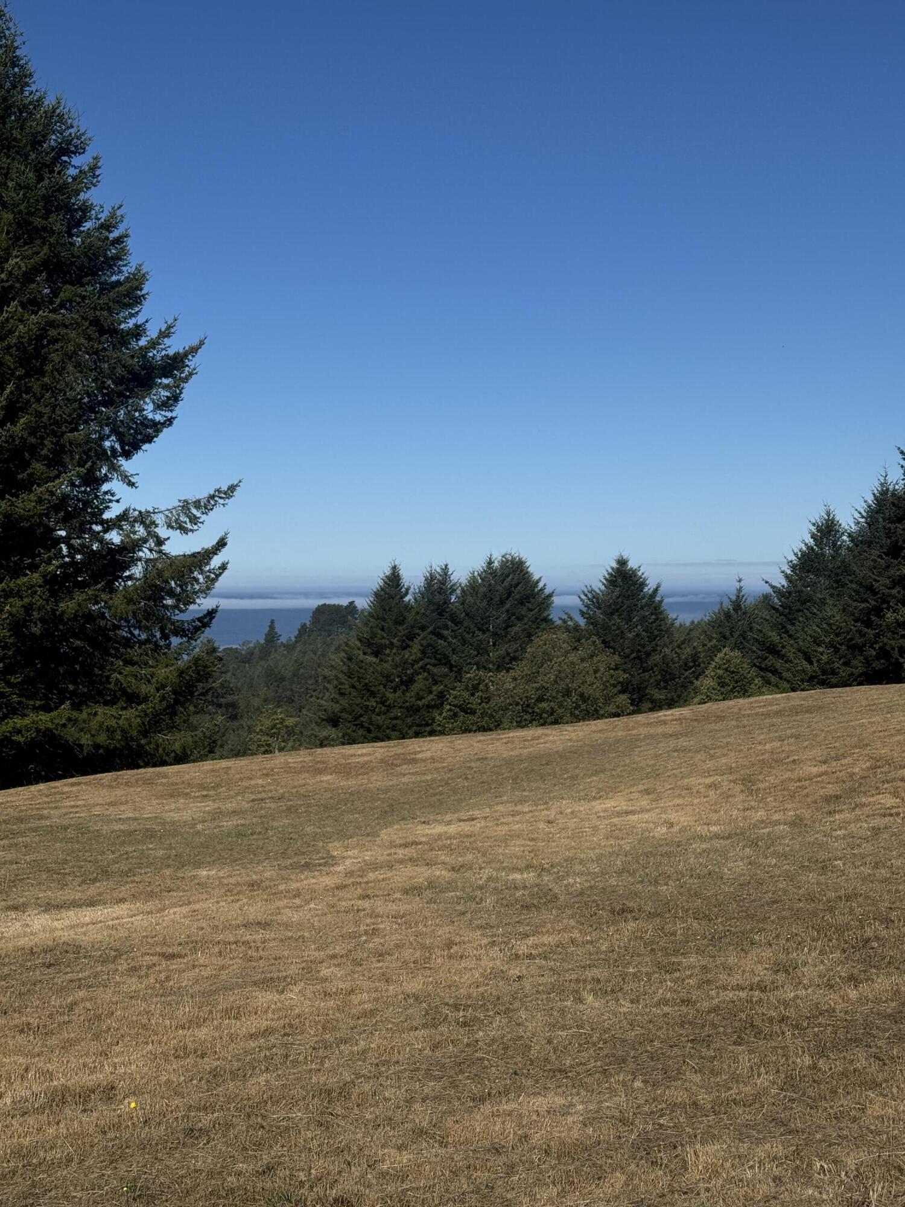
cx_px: 452
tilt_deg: +0.0
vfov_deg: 39.7
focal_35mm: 48
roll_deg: +0.8
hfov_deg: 30.3
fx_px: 1673
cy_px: 604
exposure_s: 1/7937
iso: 64
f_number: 1.78
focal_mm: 6.76
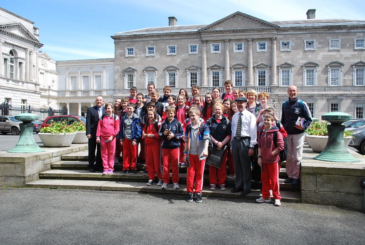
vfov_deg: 43.7
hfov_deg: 61.9
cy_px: 122
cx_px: 182
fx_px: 305
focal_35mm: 30
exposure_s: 1/160
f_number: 6.3
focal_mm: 20
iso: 100
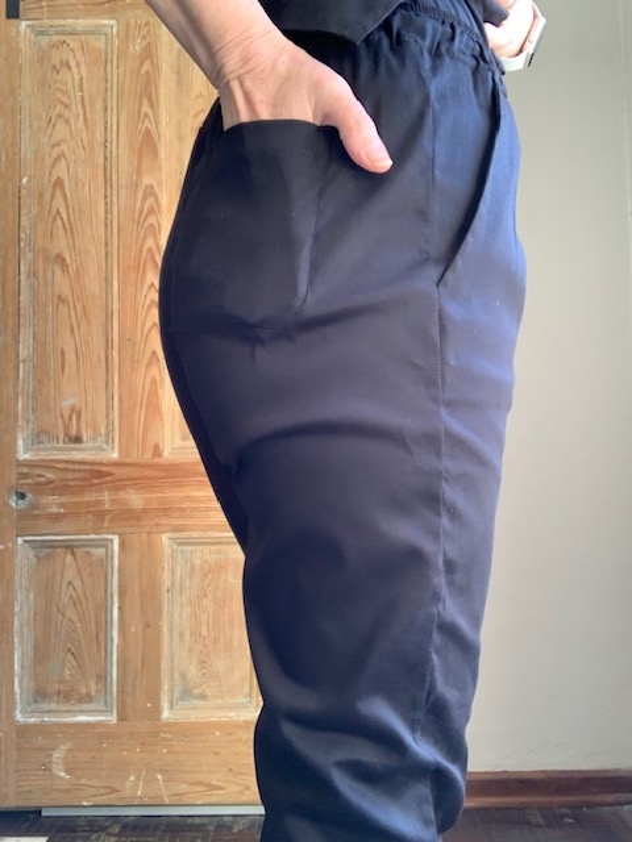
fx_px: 779
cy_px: 421
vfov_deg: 56.8
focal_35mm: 32
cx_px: 316
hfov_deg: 44.2
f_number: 2.2
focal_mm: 2.87
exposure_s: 1/60
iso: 160
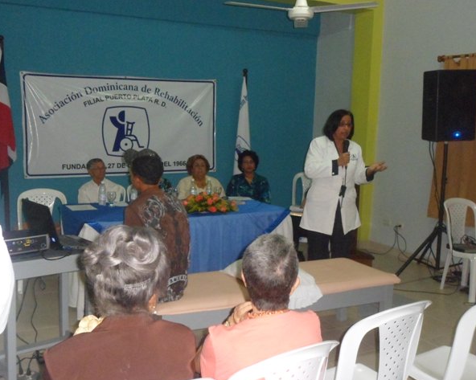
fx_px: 535
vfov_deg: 39.1
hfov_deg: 47.9
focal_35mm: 38
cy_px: 192
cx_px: 226
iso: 640
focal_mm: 6.6
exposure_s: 1/45
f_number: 3.8
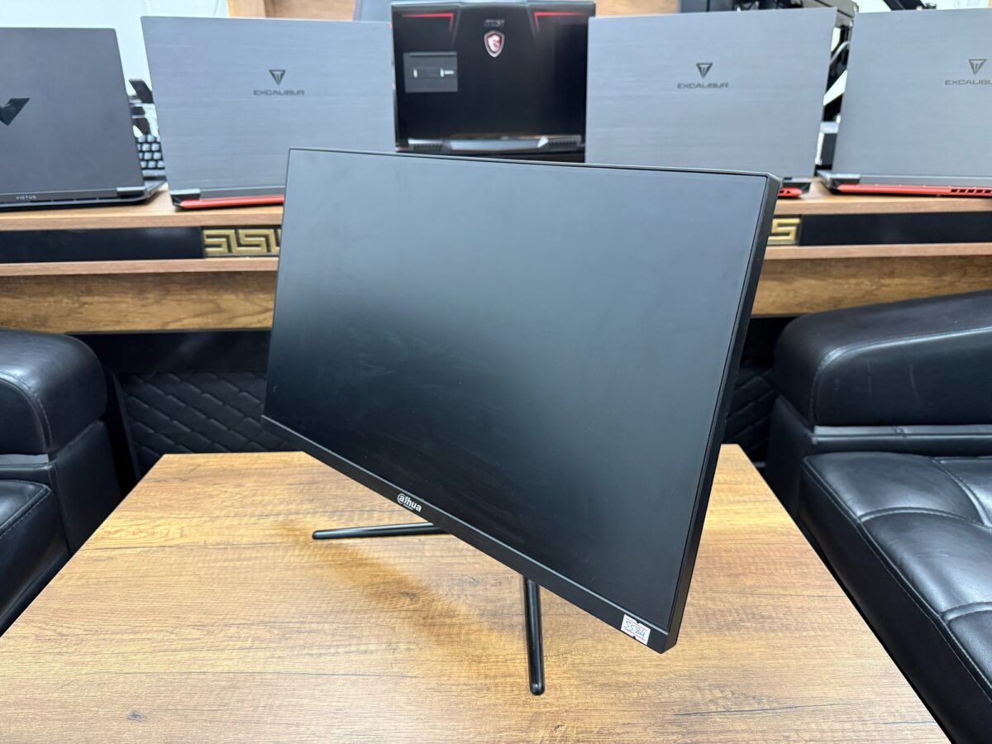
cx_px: 496
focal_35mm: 24
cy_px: 372
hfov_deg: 71.6
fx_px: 688
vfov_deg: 56.8
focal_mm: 6.76
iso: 500
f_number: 1.78
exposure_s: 1/50
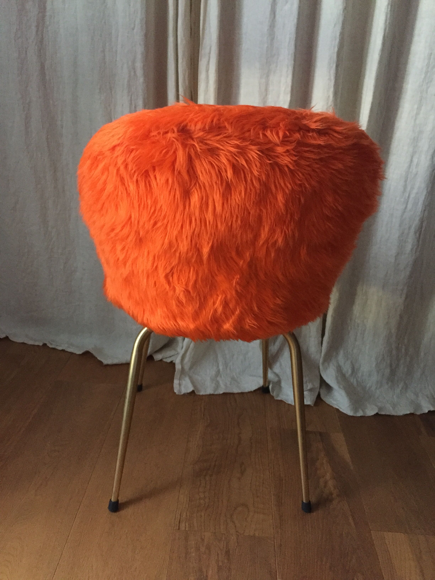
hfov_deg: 48.2
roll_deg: -3.2
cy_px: 290
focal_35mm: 29
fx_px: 486
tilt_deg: -22.5
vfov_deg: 61.7
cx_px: 218
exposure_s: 1/17
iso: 400
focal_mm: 4.15
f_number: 2.2
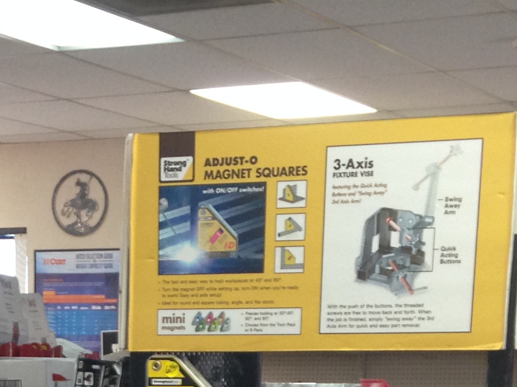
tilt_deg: -12.6
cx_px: 57
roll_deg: +1.6
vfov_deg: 11.1
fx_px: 1851
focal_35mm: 124
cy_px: 709
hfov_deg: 15.7
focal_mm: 4.12
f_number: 2.4
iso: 80
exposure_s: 1/20
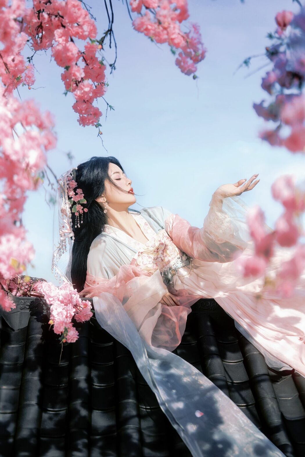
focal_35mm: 50
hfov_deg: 27.0
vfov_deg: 39.6
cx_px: 152
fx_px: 635
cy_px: 228
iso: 100
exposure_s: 1/6400
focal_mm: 50
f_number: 1.6
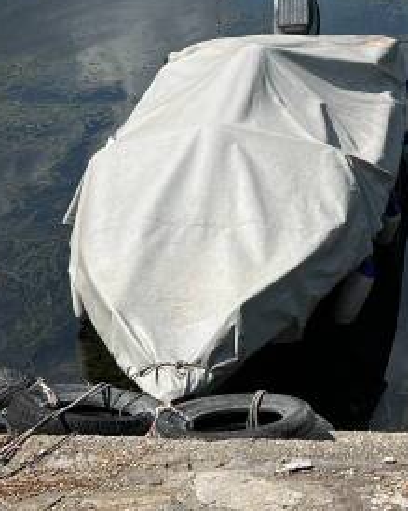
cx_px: 574
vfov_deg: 19.8
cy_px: 63
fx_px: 1435
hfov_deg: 15.2
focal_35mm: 95
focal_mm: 5.7
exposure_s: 1/4630
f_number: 1.5
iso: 50
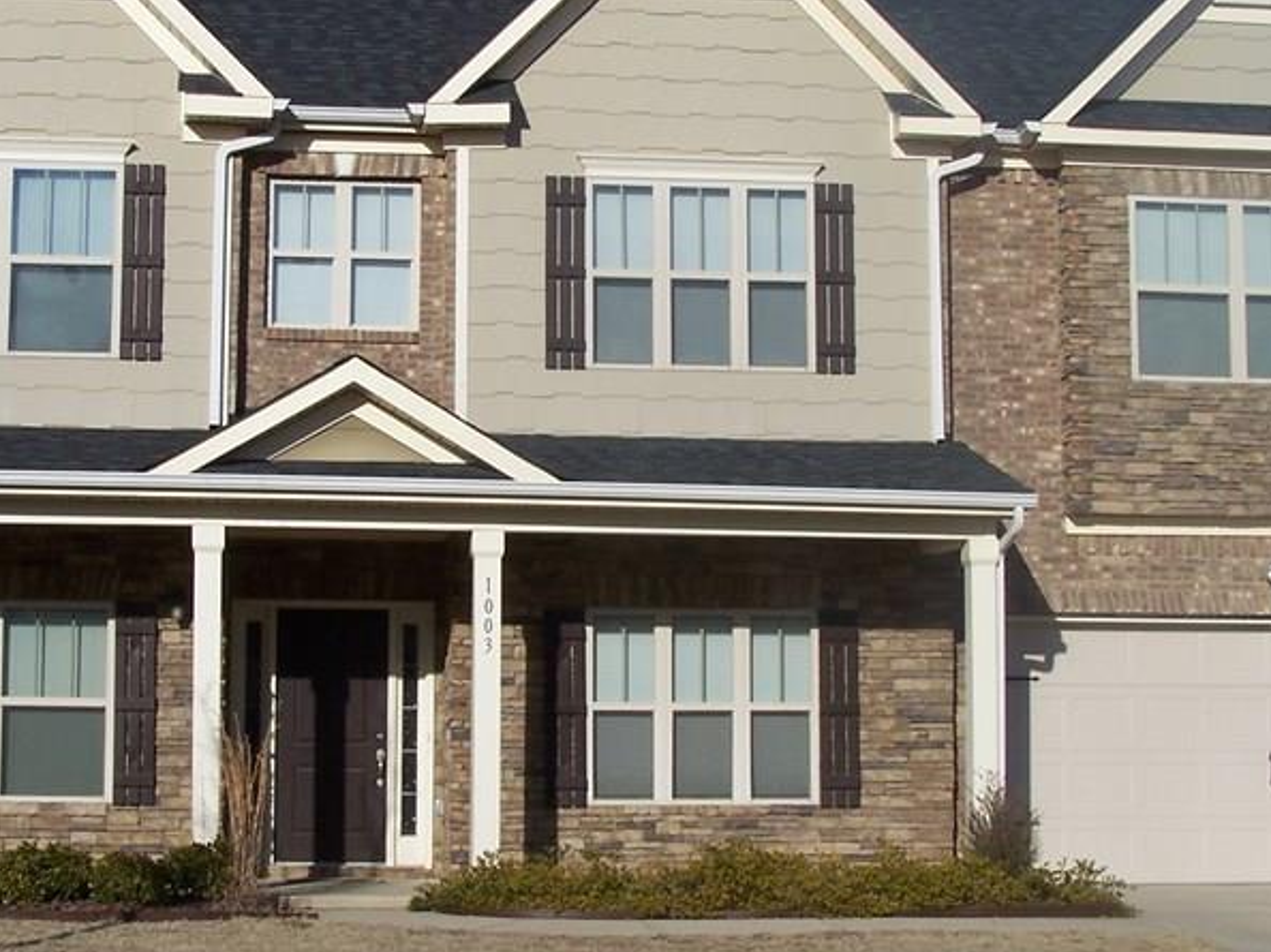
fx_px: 2532
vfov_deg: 21.3
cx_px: 599
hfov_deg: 28.2
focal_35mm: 69
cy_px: 441
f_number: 5.6
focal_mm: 6.7
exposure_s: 1/750
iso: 80
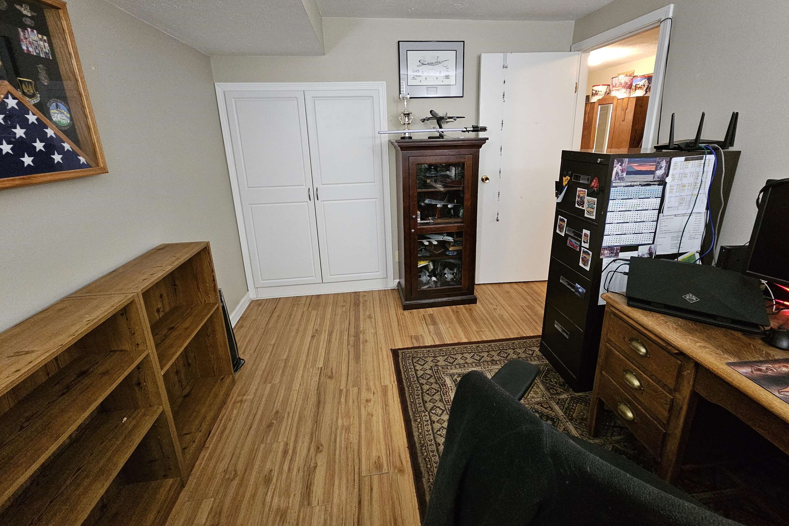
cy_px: 228
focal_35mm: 14
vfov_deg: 80.8
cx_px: 407
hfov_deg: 104.2
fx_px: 307
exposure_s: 1/30
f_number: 2.2
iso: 640
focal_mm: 2.2
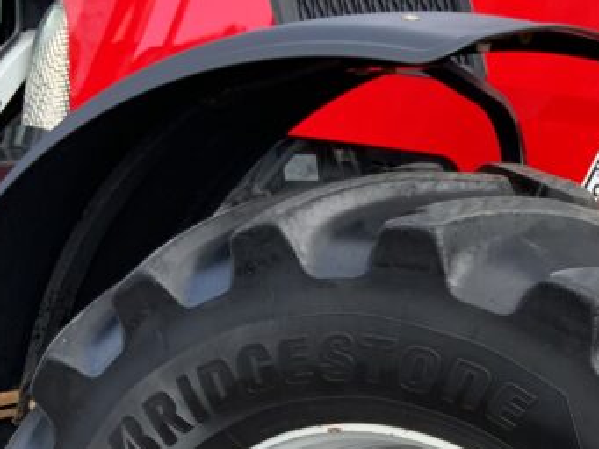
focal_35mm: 87
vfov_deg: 16.1
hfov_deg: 21.7
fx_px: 1506
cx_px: 597
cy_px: 582
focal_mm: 3
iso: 16
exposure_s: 1/176
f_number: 1.8
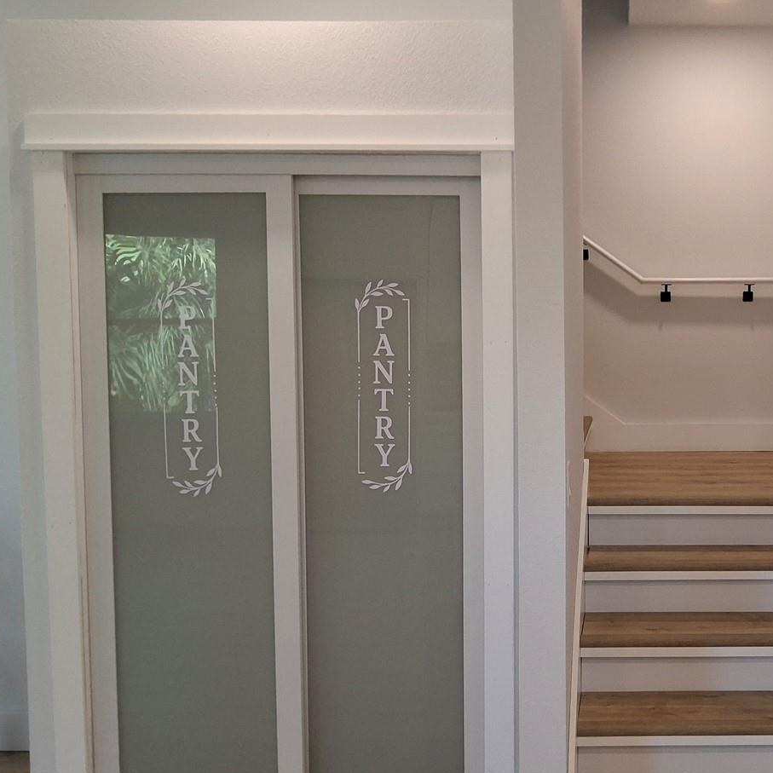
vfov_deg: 42.8
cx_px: 648
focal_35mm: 39
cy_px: 374
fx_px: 985
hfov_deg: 40.6
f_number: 2
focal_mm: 3.08
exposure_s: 1/120
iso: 250
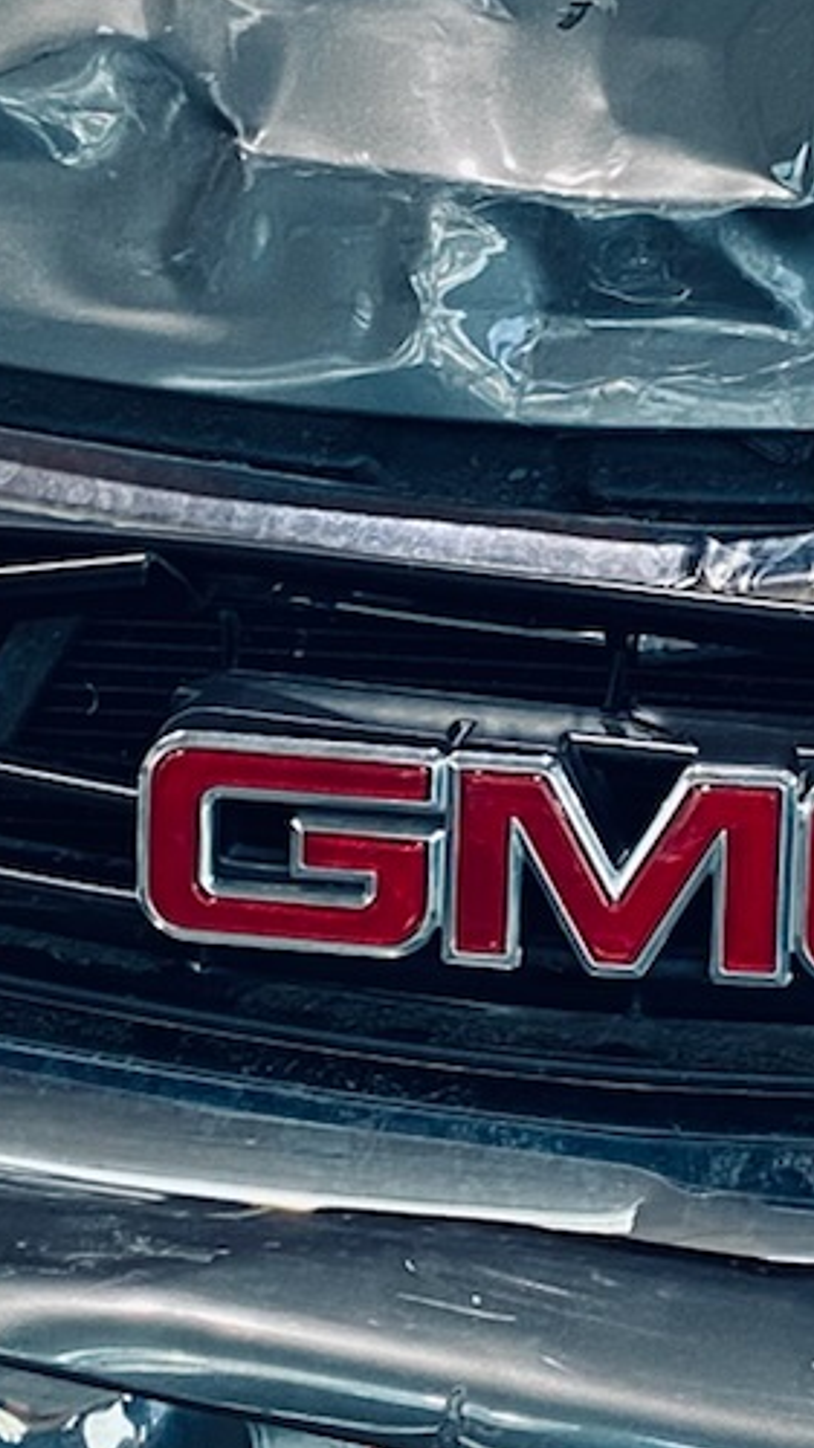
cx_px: 516
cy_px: 469
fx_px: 4454
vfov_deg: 18.4
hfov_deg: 10.4
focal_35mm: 116
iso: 125
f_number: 1.8
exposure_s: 1/60
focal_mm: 4.25
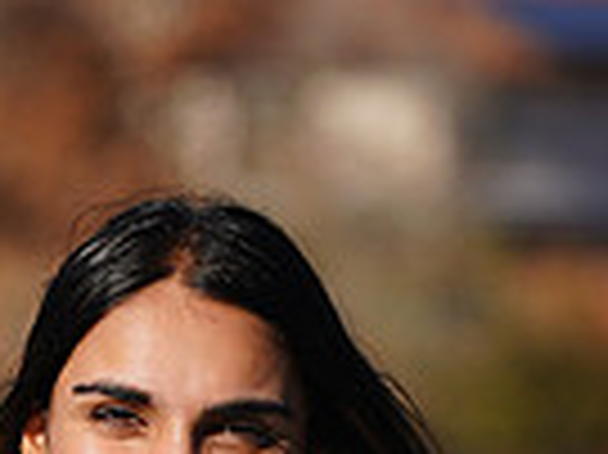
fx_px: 14179
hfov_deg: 2.5
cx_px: 185
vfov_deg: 1.8
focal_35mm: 808
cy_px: 834
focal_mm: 196
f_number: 5.6
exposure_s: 1/640
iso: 100
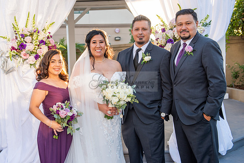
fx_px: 298
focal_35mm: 44
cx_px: 105
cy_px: 77
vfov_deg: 30.5
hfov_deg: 44.4
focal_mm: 38
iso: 200
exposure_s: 1/160
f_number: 4.5
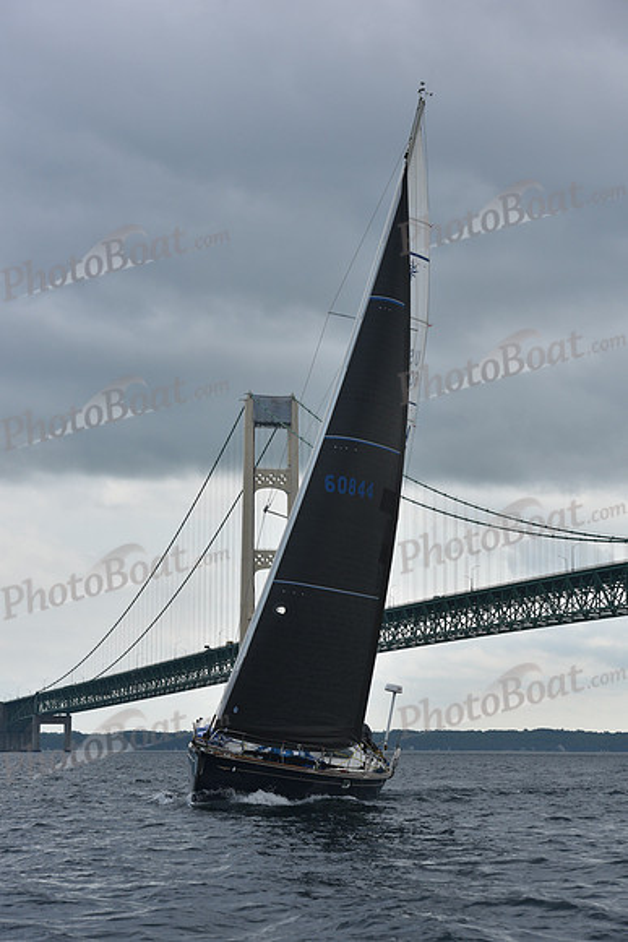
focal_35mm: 100
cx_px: 314
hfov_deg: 13.7
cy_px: 471
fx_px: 2615
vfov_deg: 20.4
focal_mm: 100
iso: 250
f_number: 8
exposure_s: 1/800
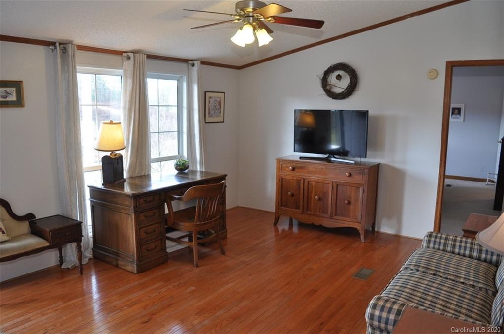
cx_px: 252
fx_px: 377
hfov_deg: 67.5
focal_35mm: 27
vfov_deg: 47.8
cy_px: 167
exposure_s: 1/80
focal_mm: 18
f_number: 4.5
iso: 400
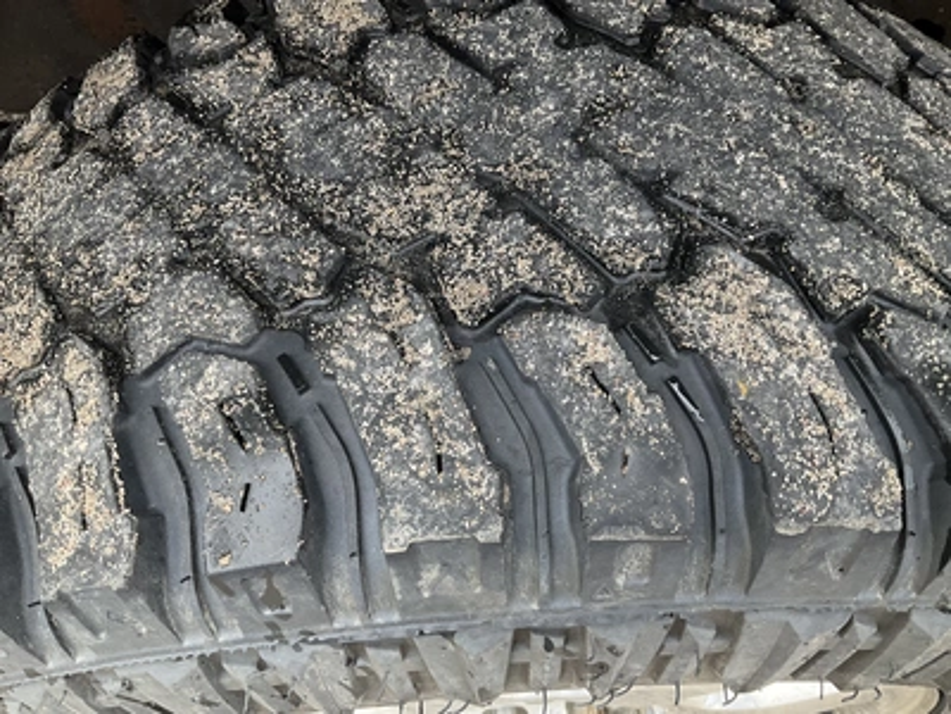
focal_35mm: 29
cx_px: 476
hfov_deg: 61.7
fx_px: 797
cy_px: 357
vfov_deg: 48.2
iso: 32
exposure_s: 1/172
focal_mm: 3
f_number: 1.8
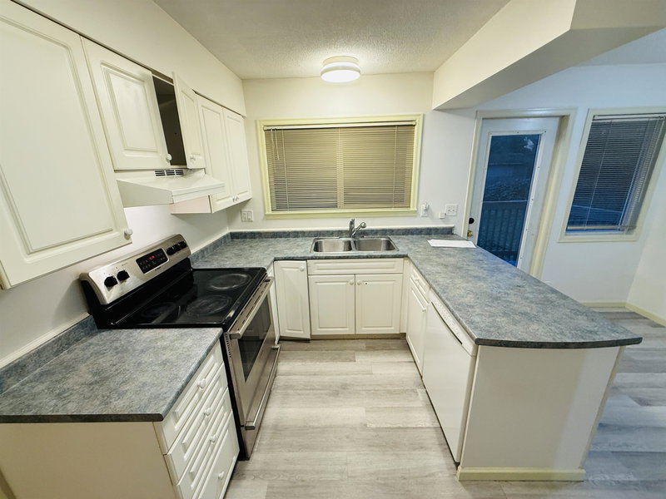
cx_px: 333
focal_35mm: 14
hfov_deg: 102.1
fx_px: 269
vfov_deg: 85.7
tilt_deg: -14.8
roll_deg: +1.8
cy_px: 250
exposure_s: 1/60
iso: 160
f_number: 2.2
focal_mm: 2.22
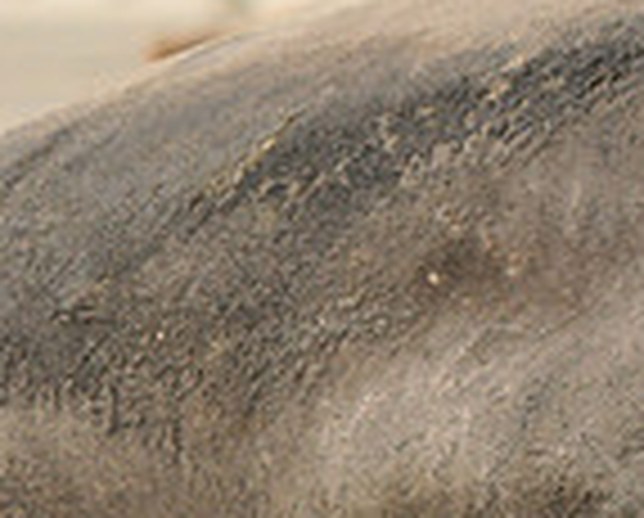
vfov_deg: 1.4
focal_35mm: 1137
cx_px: 932
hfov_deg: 1.7
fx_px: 21716
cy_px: 70
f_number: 8
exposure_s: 1/640
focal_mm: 200
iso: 400
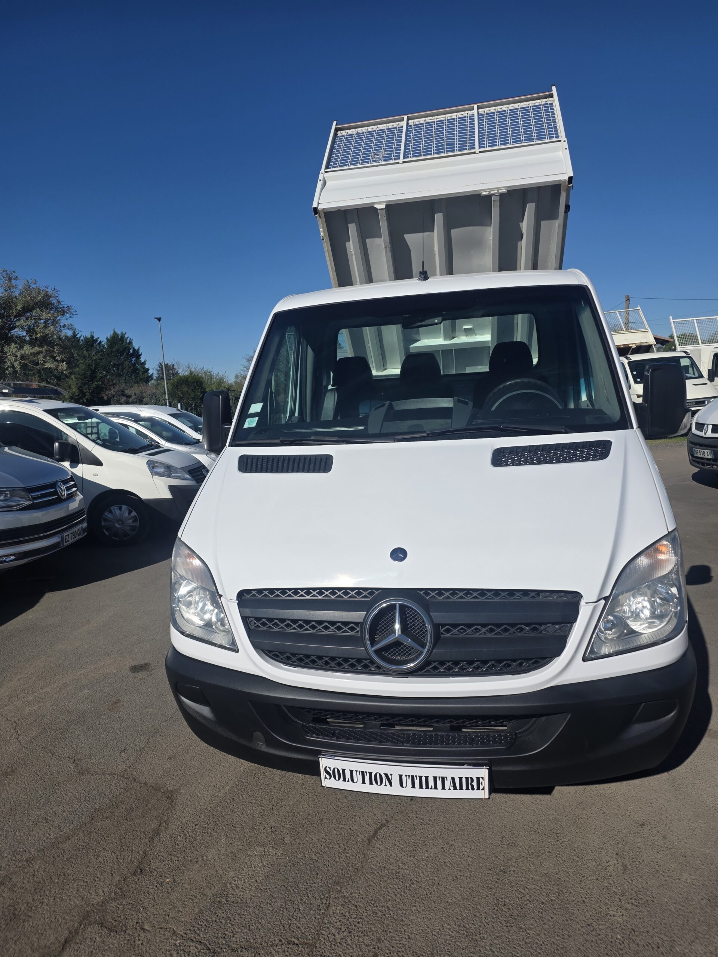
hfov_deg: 58.9
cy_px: 478
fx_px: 636
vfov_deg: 73.9
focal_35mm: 23
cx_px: 359
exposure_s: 1/7944
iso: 64
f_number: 1.7
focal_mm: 6.25
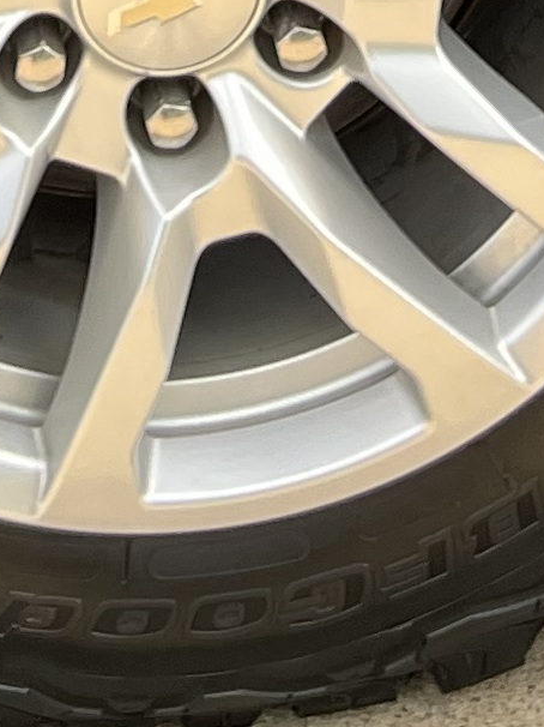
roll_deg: +1.5
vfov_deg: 9.0
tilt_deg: -11.0
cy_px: -1528
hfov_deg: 8.5
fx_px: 3628
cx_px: -47
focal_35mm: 173
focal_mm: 5.1
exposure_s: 1/440
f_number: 1.6
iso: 50
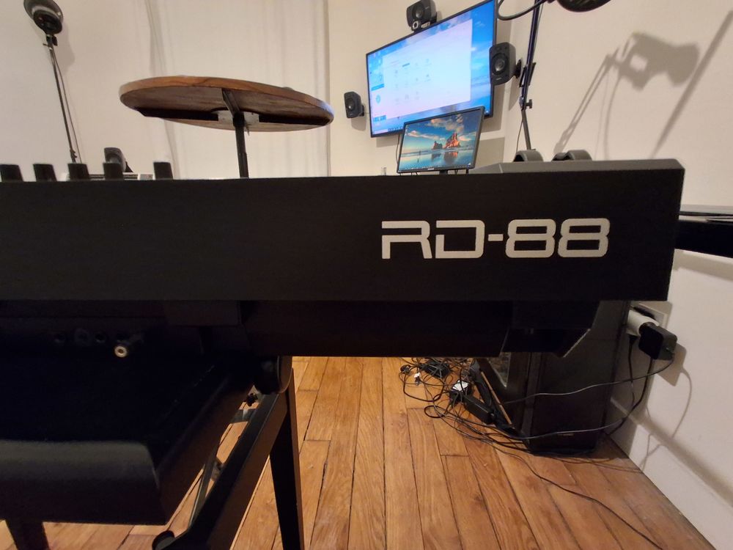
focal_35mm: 16
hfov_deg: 94.5
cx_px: 366
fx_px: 339
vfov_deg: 78.1
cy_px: 275
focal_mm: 1.64
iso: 500
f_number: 2.2
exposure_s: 1/20
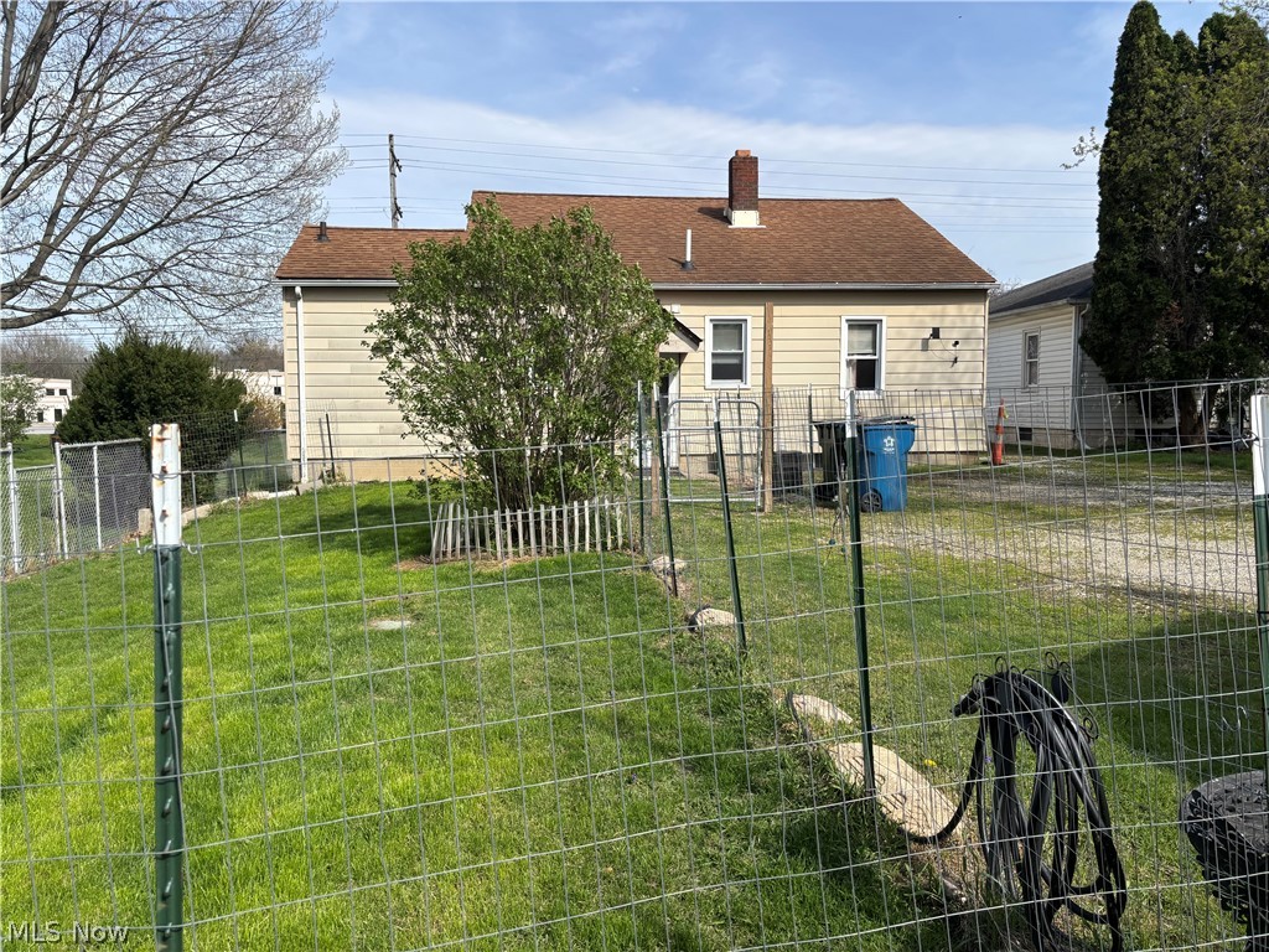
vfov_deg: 53.1
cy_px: 476
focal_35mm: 26
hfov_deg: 67.3
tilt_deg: -3.1
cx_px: 634
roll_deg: +0.3
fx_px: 953
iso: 50
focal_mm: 5.96
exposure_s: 1/2451
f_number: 1.6
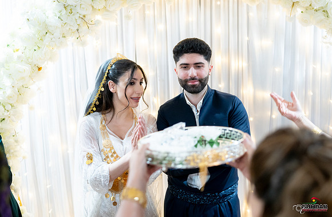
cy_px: 99
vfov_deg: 33.4
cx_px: 182
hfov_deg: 49.3
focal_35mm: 39
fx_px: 361
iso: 3200
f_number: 2
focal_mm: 35
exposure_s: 1/160
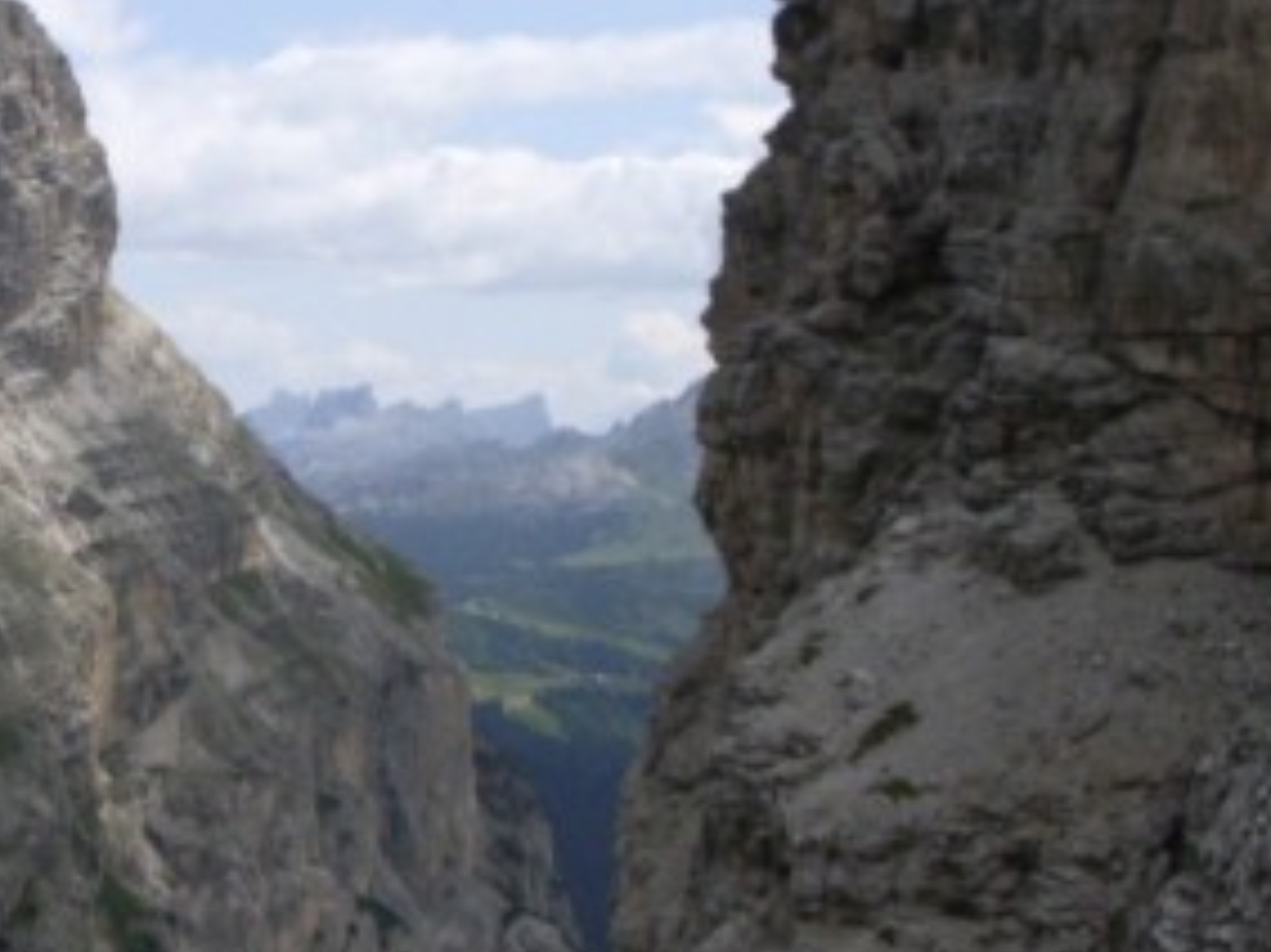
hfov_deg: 19.1
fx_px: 3633
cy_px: 247
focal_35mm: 99
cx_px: -112
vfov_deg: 14.9
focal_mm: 5.8
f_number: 4.3
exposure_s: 1/1000
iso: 80
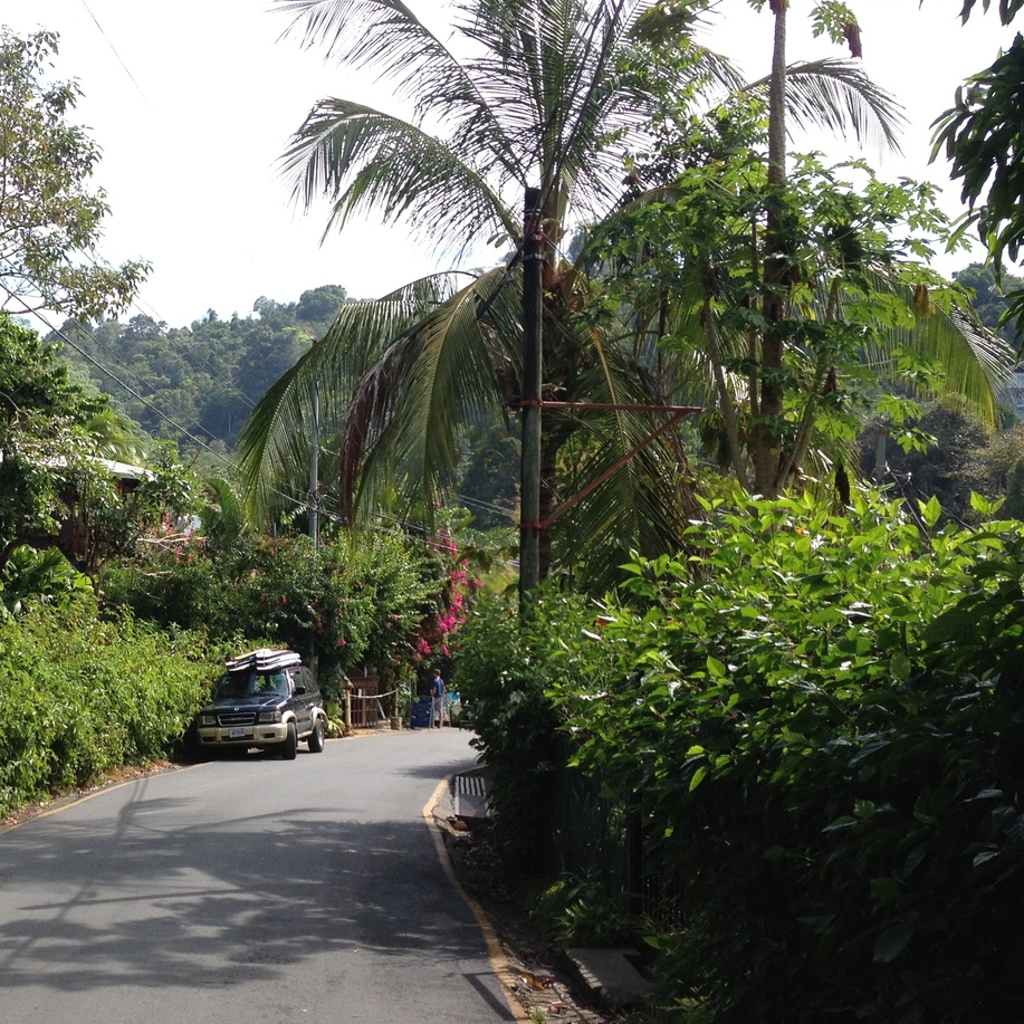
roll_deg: +0.0
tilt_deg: -3.5
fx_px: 1807
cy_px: 585
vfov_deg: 31.6
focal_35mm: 54
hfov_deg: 30.8
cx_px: 197
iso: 50
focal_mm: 4.28
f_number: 2.4
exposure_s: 1/920
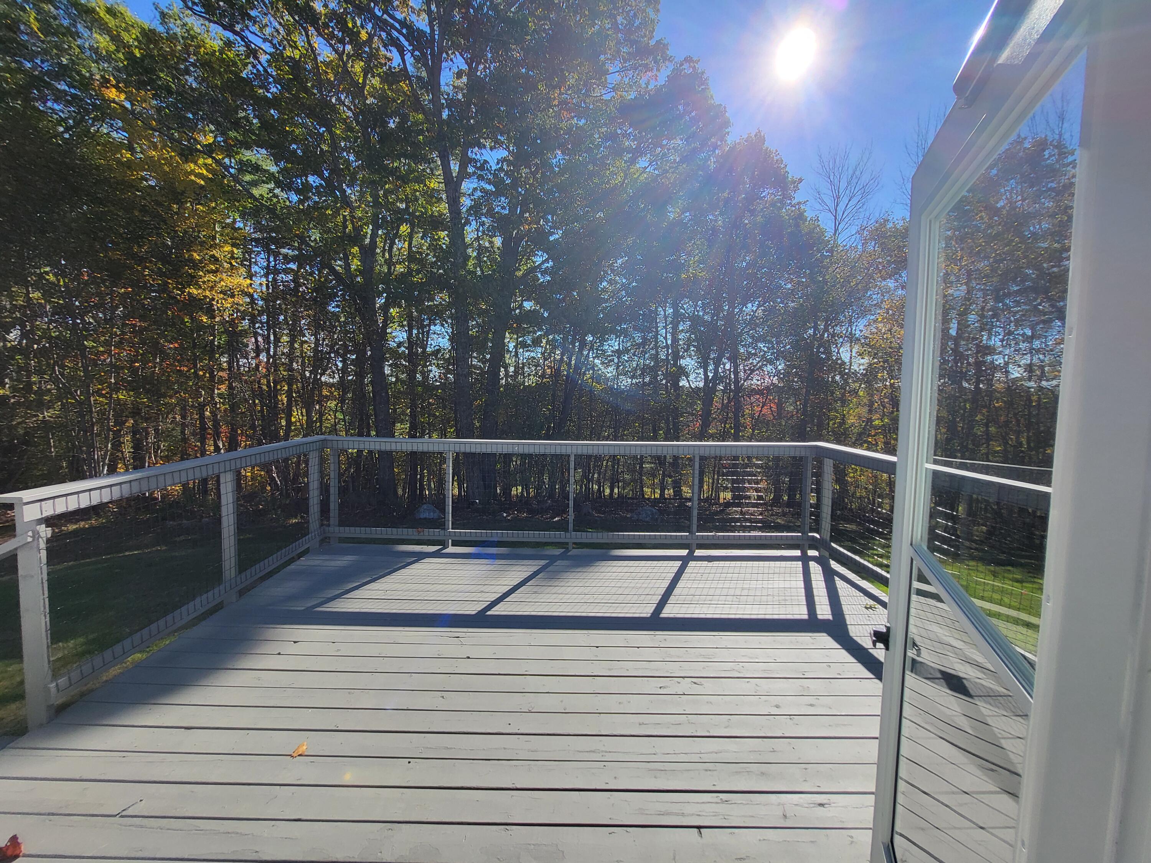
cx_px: 576
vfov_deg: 89.9
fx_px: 432
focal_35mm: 13
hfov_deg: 106.2
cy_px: 432
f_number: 2.2
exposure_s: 1/912
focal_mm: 1.74
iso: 32
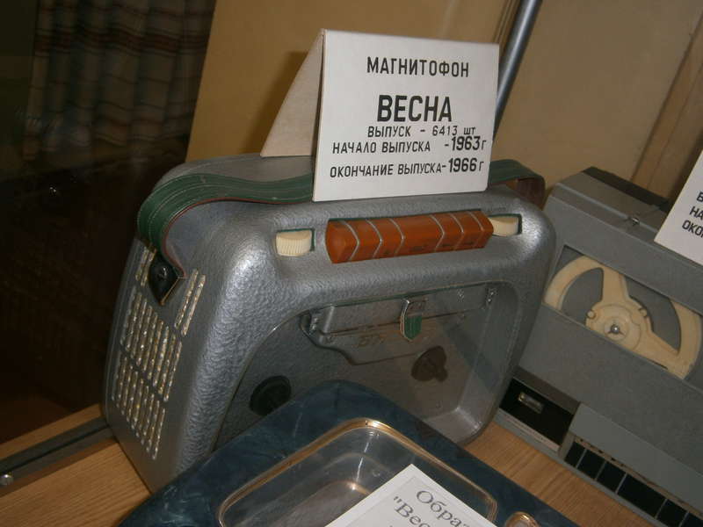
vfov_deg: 30.9
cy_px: 264
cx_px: 352
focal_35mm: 47
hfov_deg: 40.4
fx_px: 955
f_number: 3.4
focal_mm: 8.3
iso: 125
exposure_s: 1/40
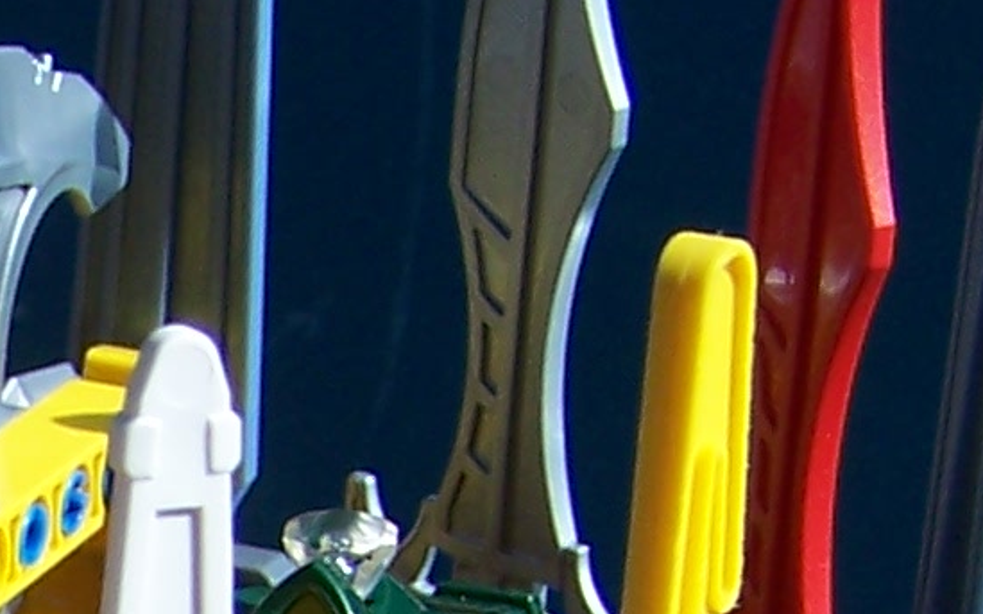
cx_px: -571
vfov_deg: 6.7
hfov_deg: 10.6
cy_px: 1244
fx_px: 5063
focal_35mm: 189
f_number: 4
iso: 80
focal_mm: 6.3
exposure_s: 1/1000
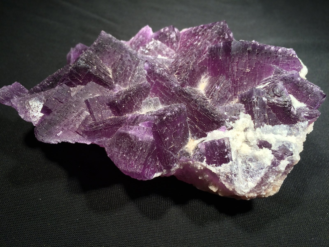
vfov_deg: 48.2
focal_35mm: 29
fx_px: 276
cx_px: 164
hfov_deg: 61.7
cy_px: 124
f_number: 2.2
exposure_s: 1/40
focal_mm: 4.15
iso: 32
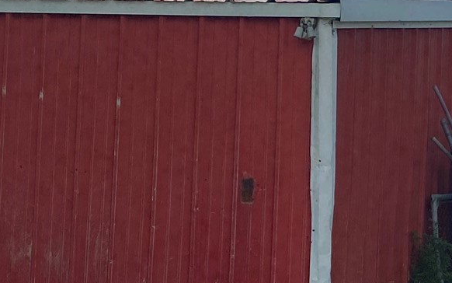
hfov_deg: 20.0
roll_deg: -0.4
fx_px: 1195
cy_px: 208
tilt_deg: -1.4
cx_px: 558
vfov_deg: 13.4
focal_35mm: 97
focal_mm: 4.25
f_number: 1.8
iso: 32
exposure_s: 1/6757
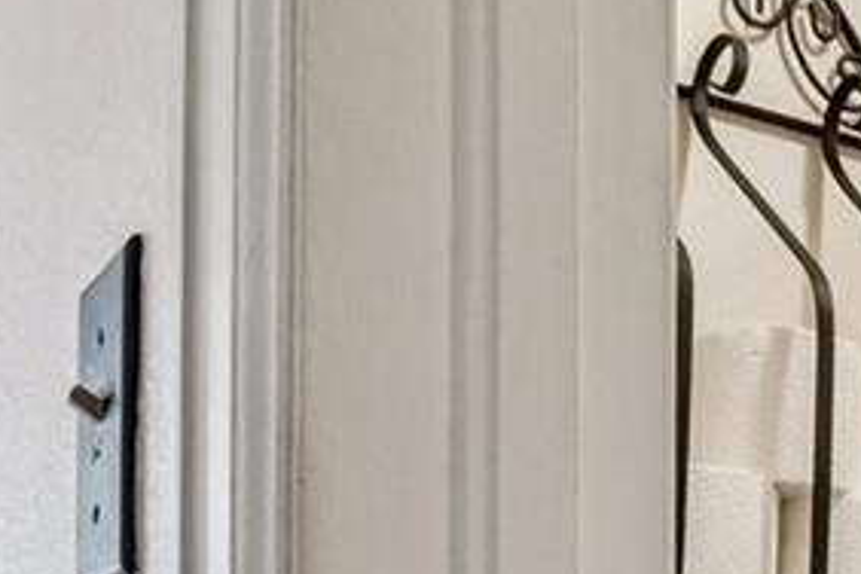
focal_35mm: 85
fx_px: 2033
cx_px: 953
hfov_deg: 22.5
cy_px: 1096
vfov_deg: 13.9
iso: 400
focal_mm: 10
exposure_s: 1/10
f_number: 8
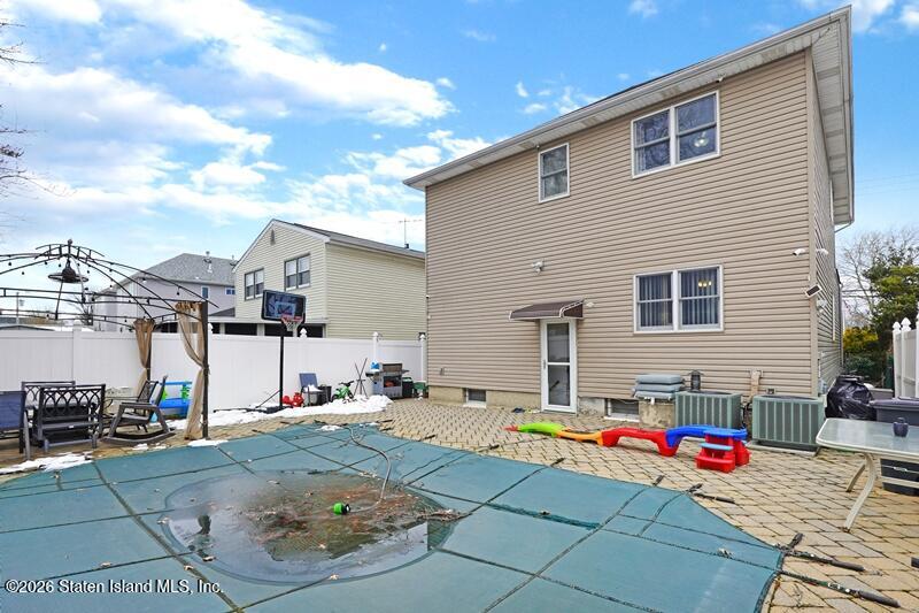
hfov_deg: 95.0
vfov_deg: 72.0
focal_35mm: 16
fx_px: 421
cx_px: 460
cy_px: 306
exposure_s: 1/125
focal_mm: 11
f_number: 8
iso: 100
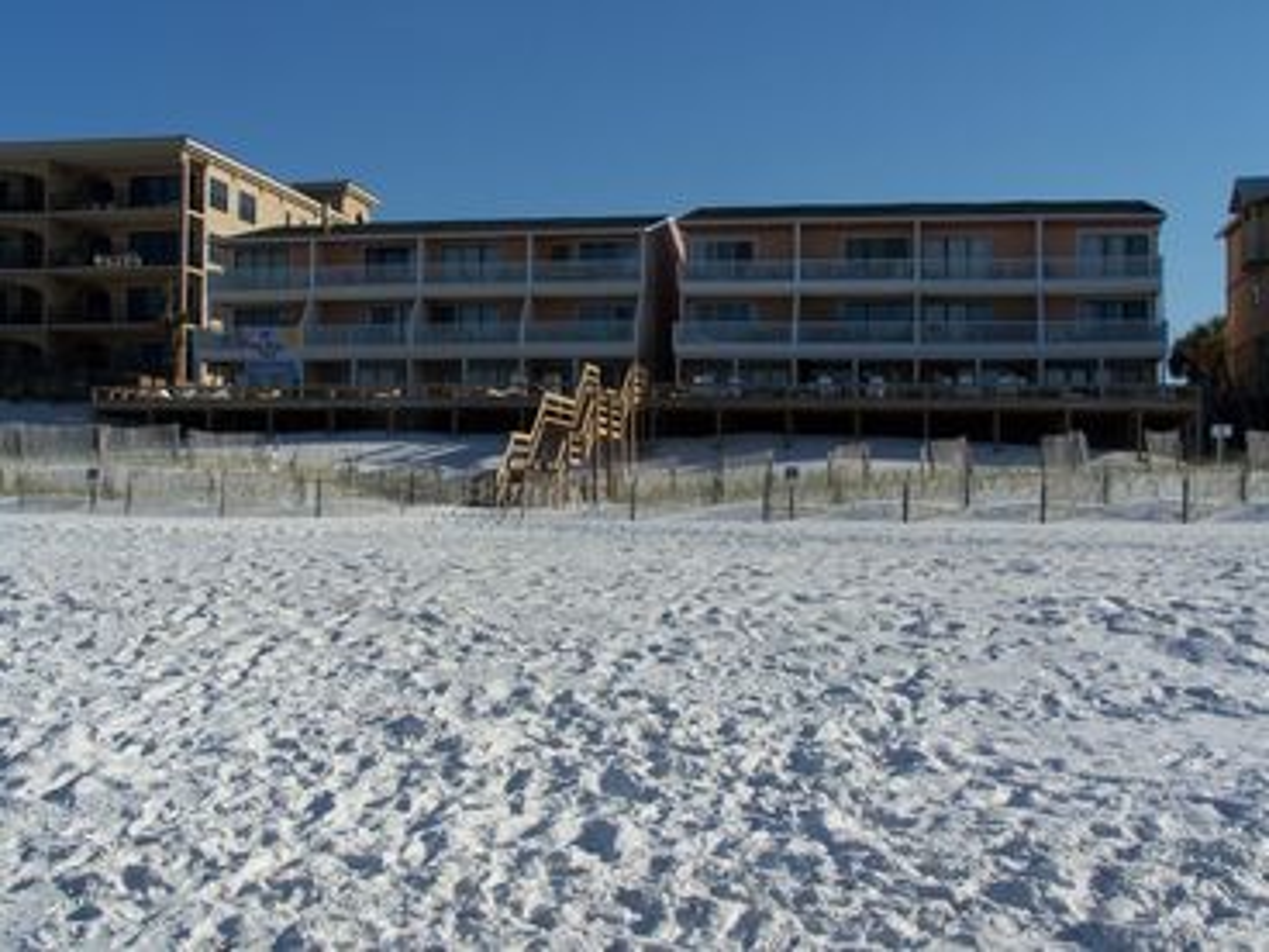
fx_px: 1760
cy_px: 476
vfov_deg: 30.3
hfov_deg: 39.7
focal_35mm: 48
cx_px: 634
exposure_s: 1/750
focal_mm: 8
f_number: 5.6
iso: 80
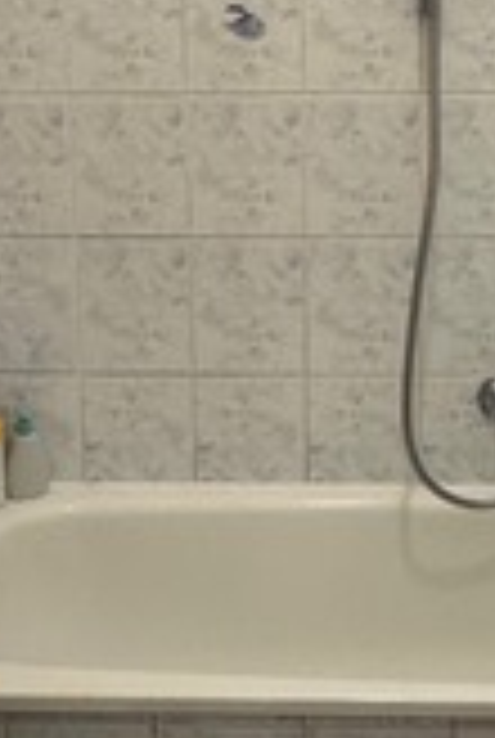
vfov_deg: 29.1
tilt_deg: -11.5
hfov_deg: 20.1
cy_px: 184
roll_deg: +0.9
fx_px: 1397
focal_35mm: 68
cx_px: 288
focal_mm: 2.22
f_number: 2.2
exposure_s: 1/50
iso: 400
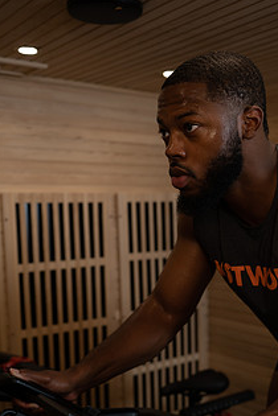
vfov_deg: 39.0
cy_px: 284
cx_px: 193
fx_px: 579
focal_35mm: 50
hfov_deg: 26.8
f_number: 2.8
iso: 400
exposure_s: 1/160
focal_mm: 35
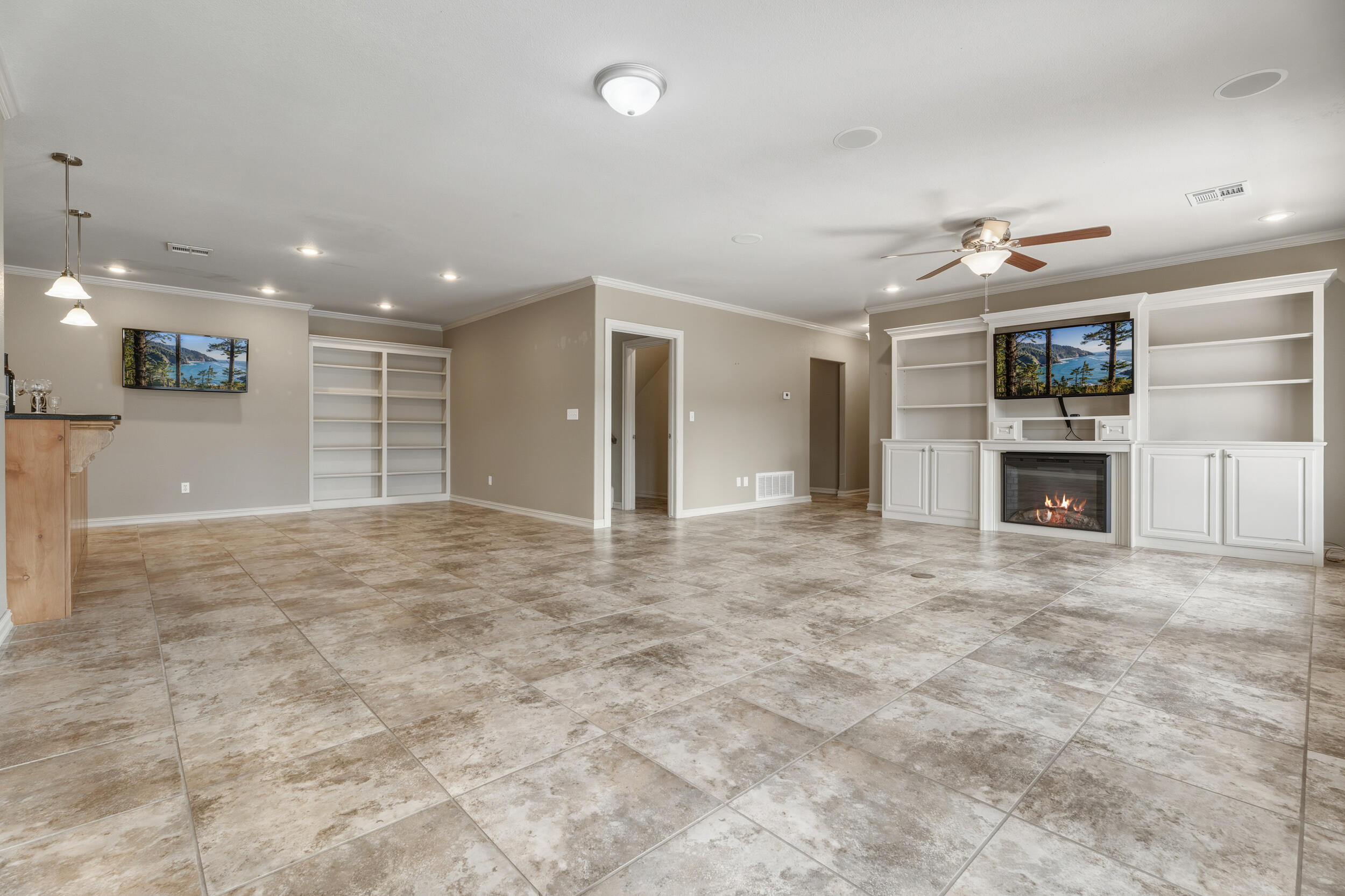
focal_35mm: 16
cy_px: 448
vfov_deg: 73.8
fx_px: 598
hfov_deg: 96.7
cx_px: 672
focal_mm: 16
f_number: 8
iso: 160
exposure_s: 1/200
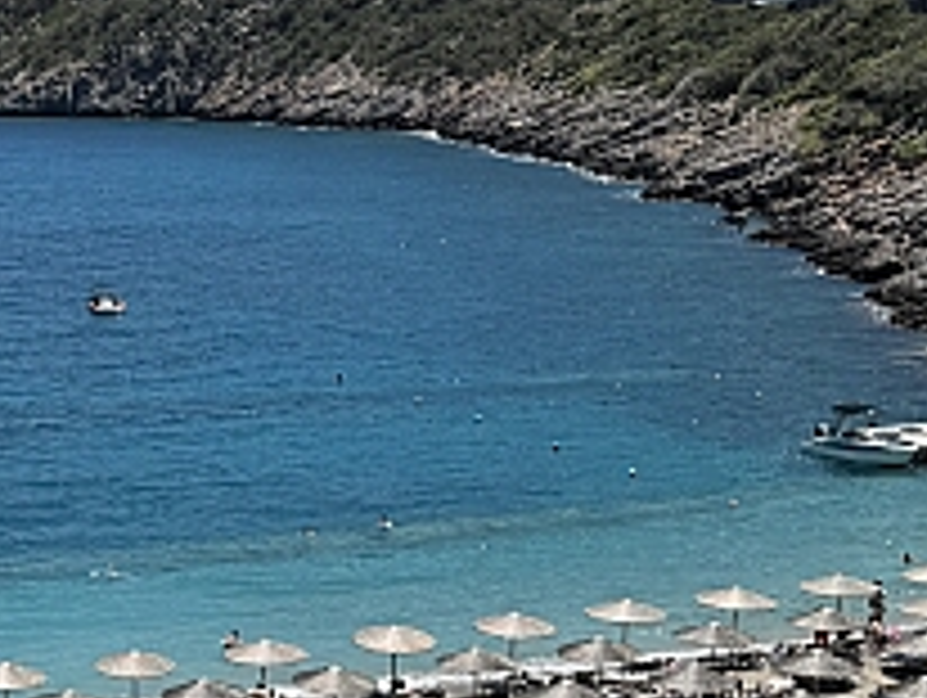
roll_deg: +2.2
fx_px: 2493
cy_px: 365
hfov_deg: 19.9
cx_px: -144
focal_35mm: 93
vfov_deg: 15.9
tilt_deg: -7.6
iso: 80
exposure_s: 1/5814
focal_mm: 6.76
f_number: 1.78
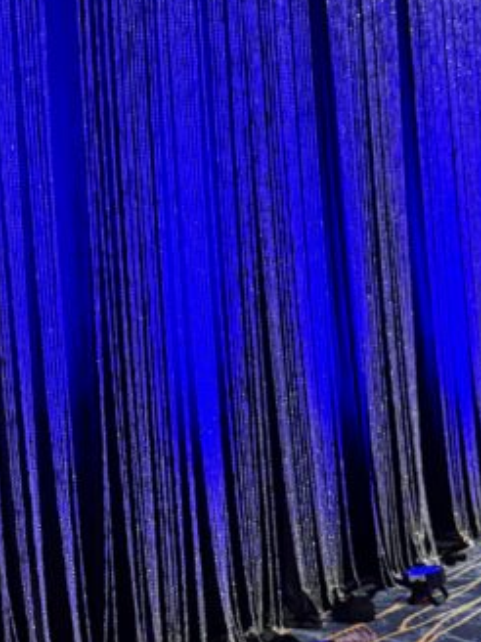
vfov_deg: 25.9
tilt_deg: +4.5
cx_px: -84
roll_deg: +3.1
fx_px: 1390
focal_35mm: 75
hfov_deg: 18.7
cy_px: 221
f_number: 1.78
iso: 1000
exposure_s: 1/40
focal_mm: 6.76
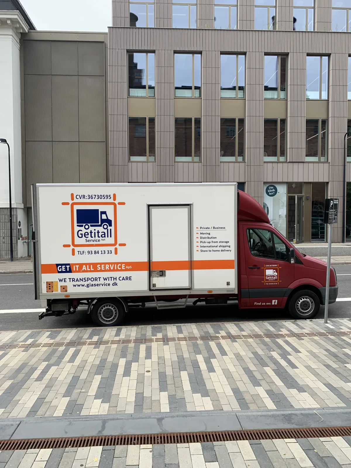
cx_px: 176
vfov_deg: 67.3
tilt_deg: -1.5
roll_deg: +2.1
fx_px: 352
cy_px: 234
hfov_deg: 53.1
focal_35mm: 26
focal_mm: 4.25
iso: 25
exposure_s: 1/777
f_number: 1.8
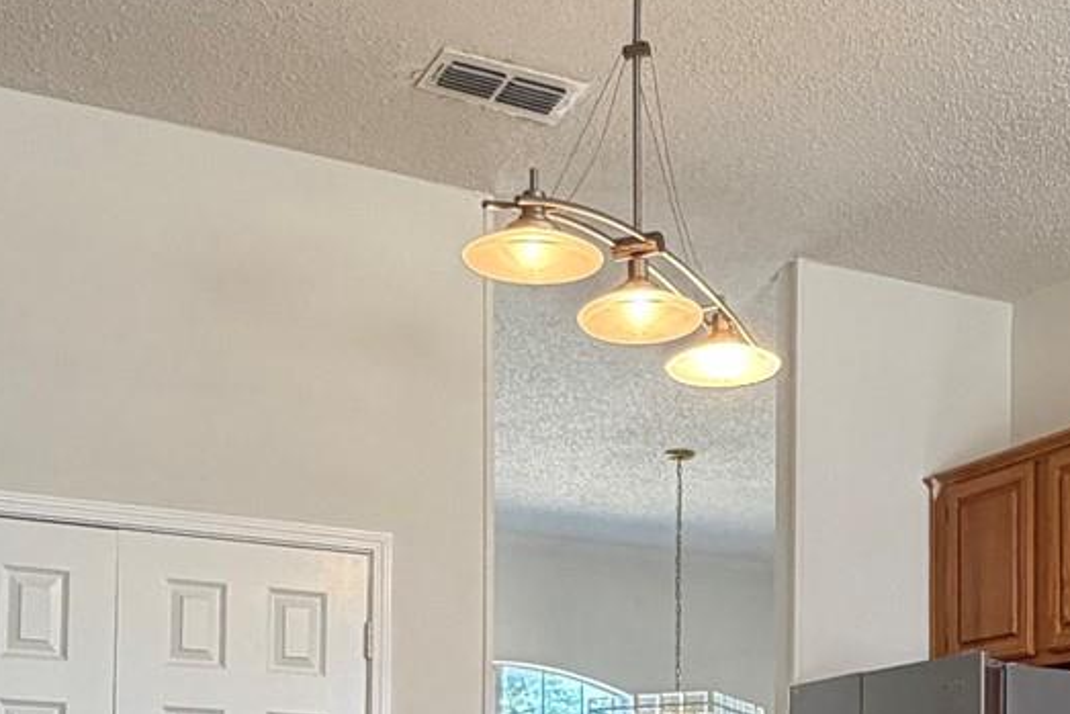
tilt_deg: +1.0
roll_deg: -0.5
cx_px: 741
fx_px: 1695
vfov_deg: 22.2
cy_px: 824
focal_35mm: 57
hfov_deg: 34.6
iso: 200
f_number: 2.2
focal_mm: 2.22
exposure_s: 1/120
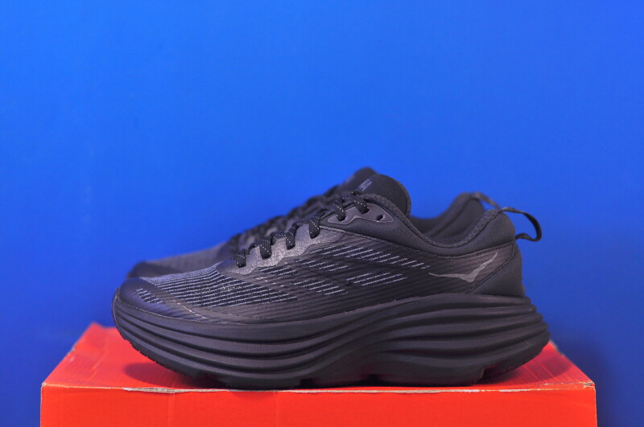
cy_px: 214
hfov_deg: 27.0
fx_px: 1340
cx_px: 322
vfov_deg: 18.1
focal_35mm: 75
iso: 250
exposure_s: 1/320
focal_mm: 50
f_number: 2.5
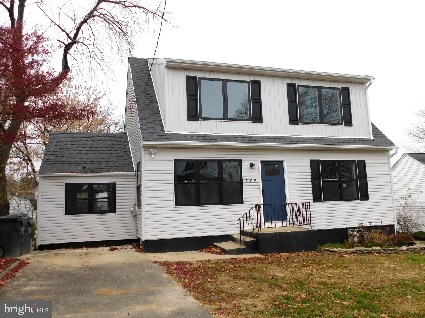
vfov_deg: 46.8
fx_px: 368
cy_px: 159
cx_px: 212
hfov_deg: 60.0
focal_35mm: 30
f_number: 3.2
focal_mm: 5.3
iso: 125
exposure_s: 1/320
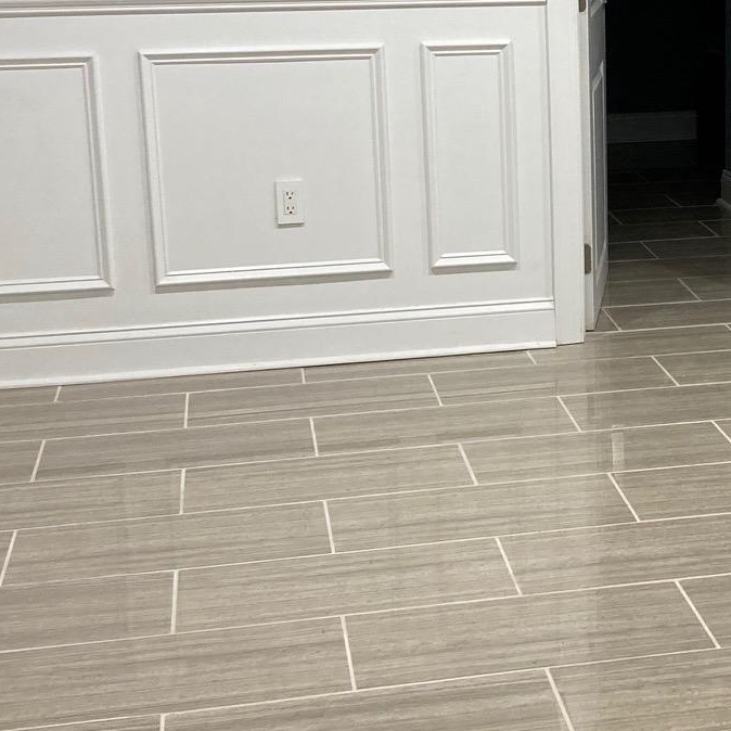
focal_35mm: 74
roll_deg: -0.8
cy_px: 256
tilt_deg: -11.6
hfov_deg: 22.9
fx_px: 1768
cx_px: 638
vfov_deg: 23.3
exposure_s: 1/60
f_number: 1.8
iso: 125
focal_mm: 3.99
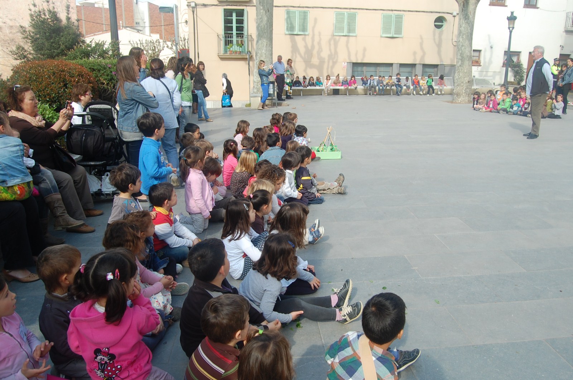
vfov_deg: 47.8
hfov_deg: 67.5
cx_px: 286
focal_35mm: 27
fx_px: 429
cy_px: 190
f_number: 8
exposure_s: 1/250
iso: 200
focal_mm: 18
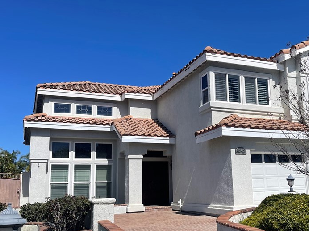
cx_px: 185
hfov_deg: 49.8
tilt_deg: +10.2
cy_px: 127
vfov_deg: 38.6
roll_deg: +1.1
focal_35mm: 37
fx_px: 330
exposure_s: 1/6579
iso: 32
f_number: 1.6
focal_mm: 5.1
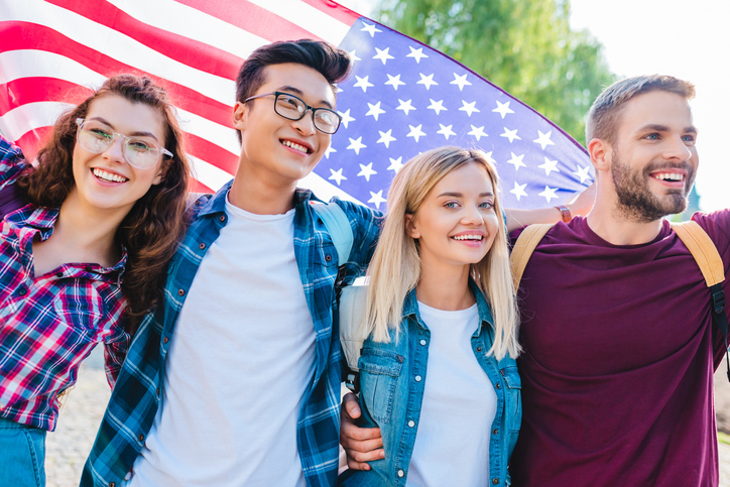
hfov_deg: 54.4
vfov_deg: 37.9
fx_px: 710
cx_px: 365
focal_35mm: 35
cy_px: 244
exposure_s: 1/1600
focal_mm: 35
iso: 250
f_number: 2.8
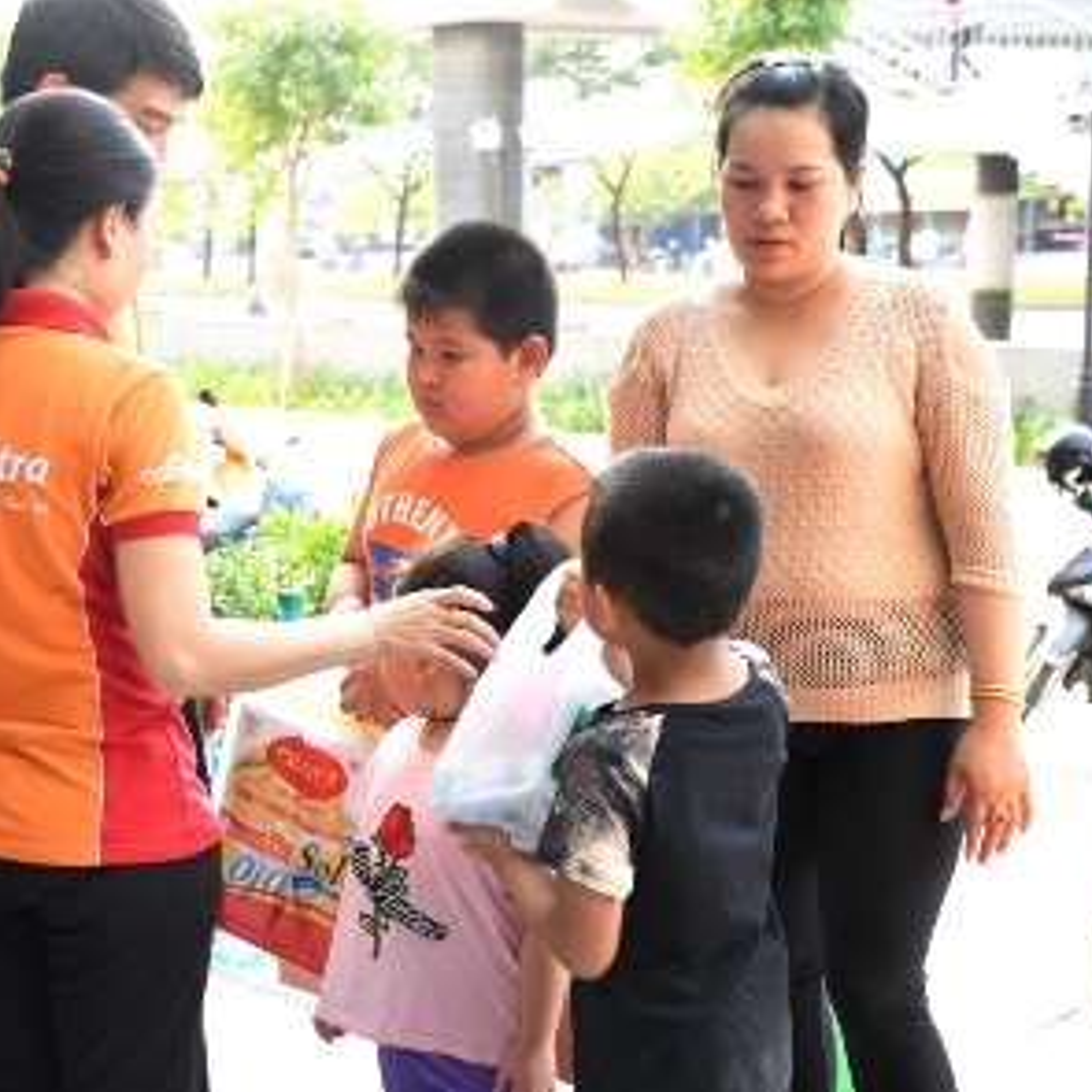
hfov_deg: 27.7
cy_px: 546
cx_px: 433
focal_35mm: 62
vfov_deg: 27.7
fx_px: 2213
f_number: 4.2
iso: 140
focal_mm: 32
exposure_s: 1/50
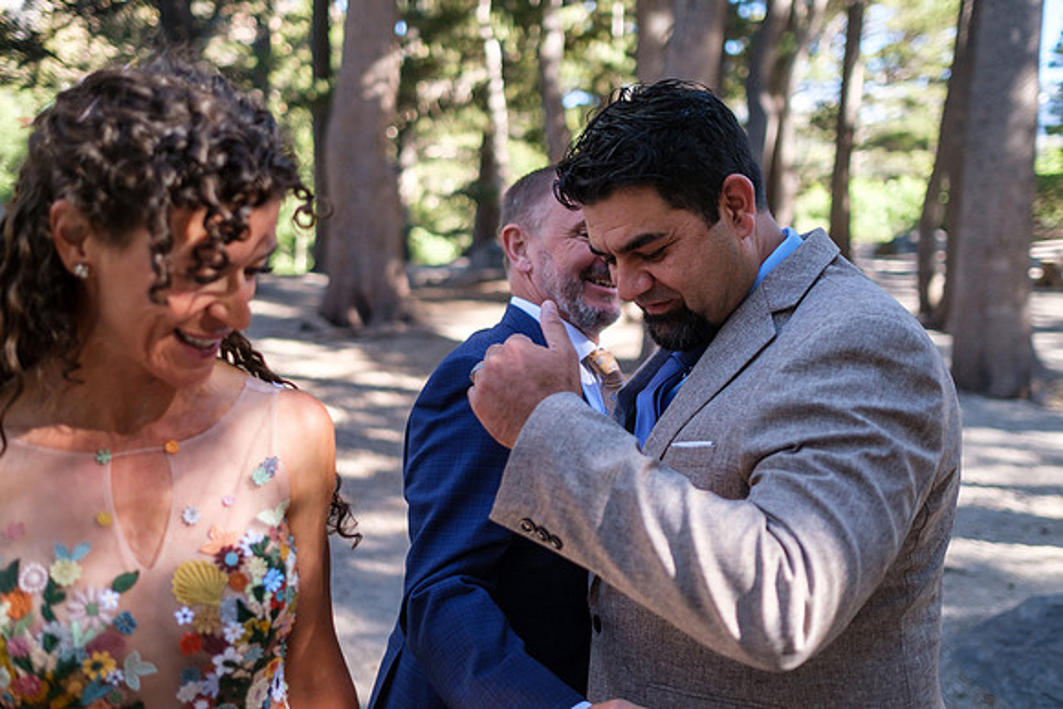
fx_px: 1034
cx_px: 532
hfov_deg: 54.4
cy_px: 354
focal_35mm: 35
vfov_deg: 37.9
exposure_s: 1/1100
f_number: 1.6
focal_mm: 23
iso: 160
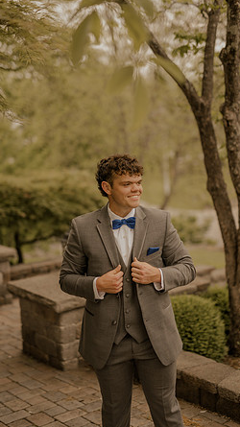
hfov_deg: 22.6
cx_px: 129
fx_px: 600
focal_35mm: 53
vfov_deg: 39.2
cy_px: 212
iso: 100
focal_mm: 50
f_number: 2.2
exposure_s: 1/640
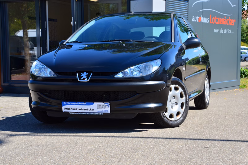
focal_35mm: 72
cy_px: 82
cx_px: 124
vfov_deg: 18.8
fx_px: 495
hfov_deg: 28.1
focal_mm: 48
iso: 140
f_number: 11
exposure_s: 1/125
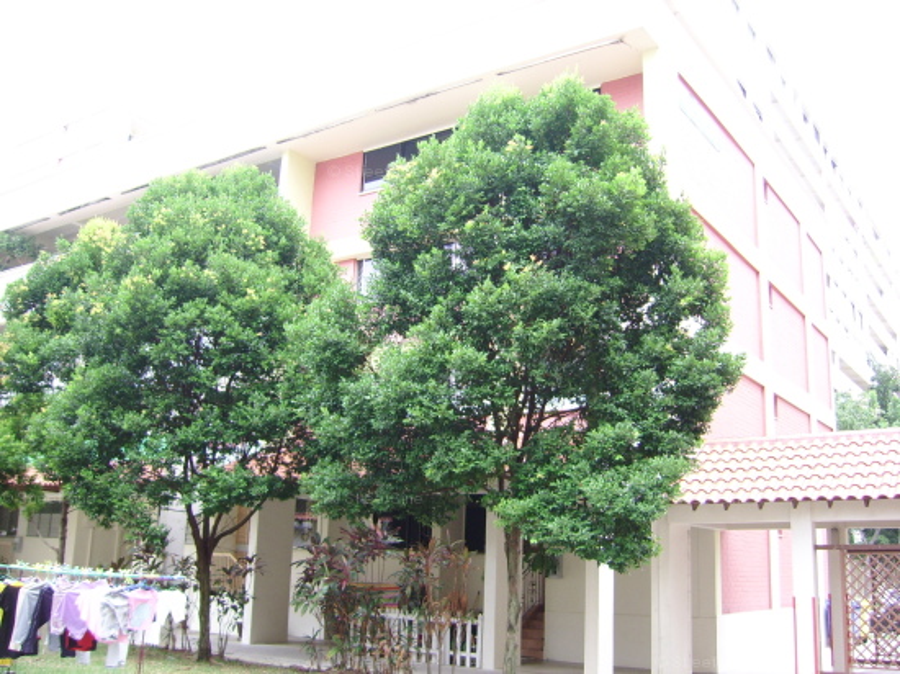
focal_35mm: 35
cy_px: 337
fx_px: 910
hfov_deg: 52.6
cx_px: 450
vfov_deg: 40.7
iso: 100
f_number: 2.8
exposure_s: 1/148
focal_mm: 5.95
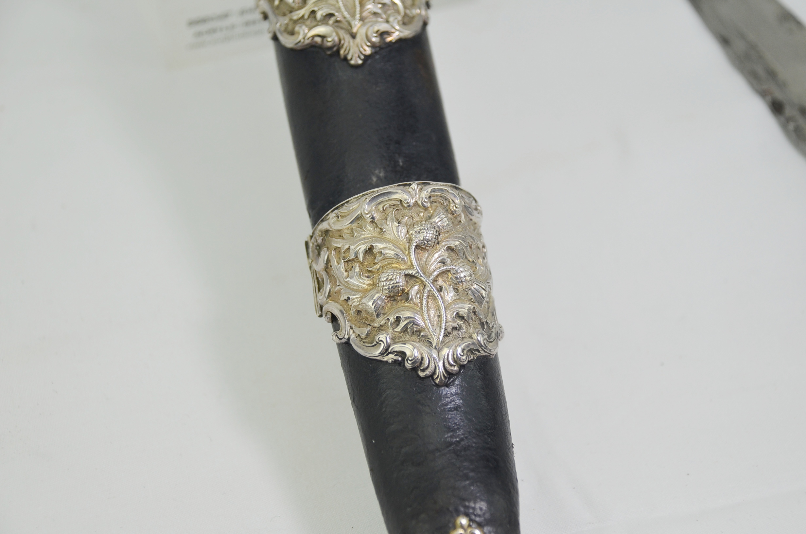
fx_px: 1944
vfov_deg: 15.6
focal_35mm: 87
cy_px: 267
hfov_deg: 23.4
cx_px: 403
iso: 400
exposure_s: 1/320
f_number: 5
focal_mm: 58
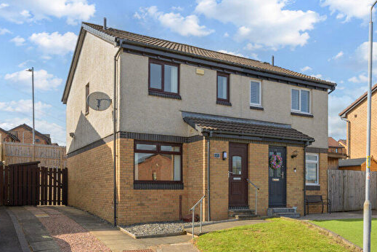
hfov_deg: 65.6
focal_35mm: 28
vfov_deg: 46.8
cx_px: 220
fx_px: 290
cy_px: 137
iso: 100
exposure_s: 1/50
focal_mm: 20.5
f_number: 13
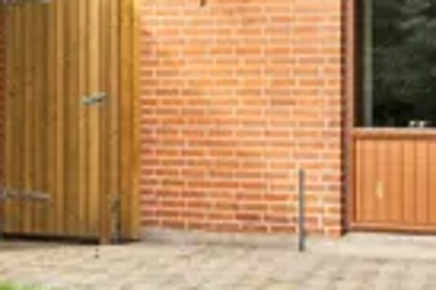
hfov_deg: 11.2
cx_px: 108
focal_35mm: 184
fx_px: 2226
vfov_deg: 7.4
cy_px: 92
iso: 400
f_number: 4
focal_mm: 28
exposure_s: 1/1000
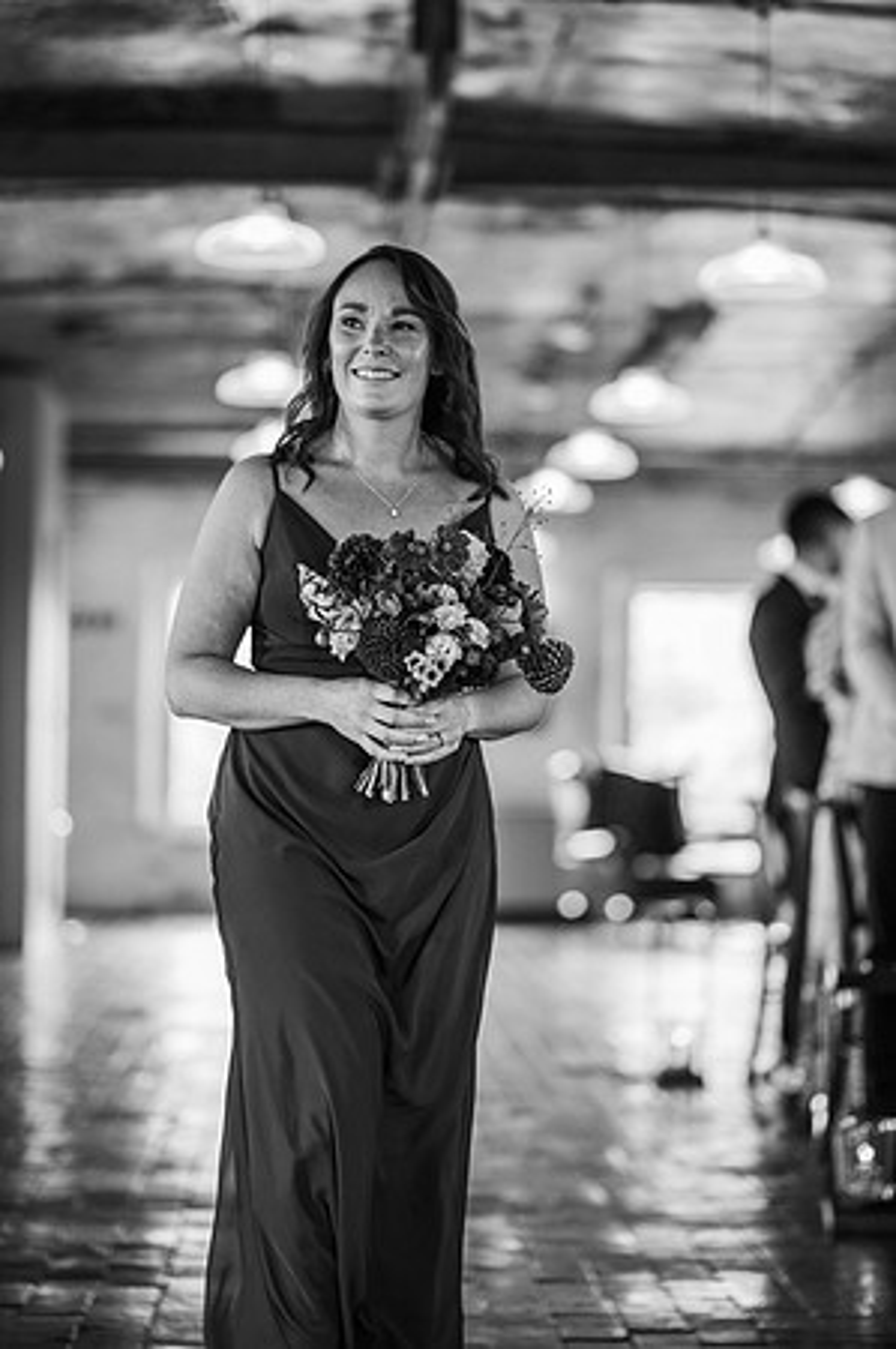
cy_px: 674
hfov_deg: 16.0
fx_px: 3180
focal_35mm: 85
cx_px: 448
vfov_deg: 23.9
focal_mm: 85
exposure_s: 1/200
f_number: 2
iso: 900
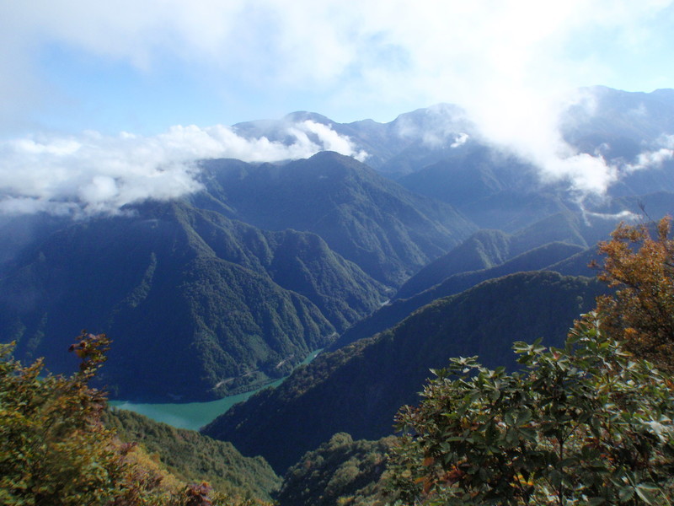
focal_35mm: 28
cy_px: 253
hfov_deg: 63.4
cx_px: 337
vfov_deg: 49.7
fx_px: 545
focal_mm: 5
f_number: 4
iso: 64
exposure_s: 1/640
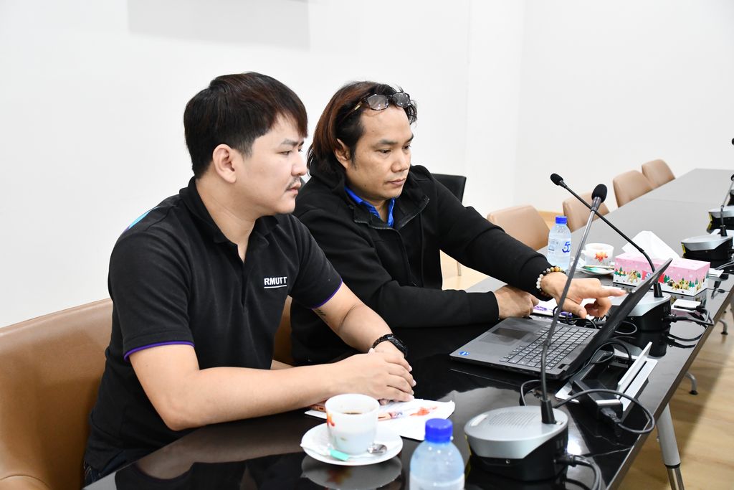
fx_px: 795
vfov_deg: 34.2
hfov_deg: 49.5
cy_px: 245
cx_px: 367
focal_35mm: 39
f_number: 3.8
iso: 3200
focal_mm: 26
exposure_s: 1/100
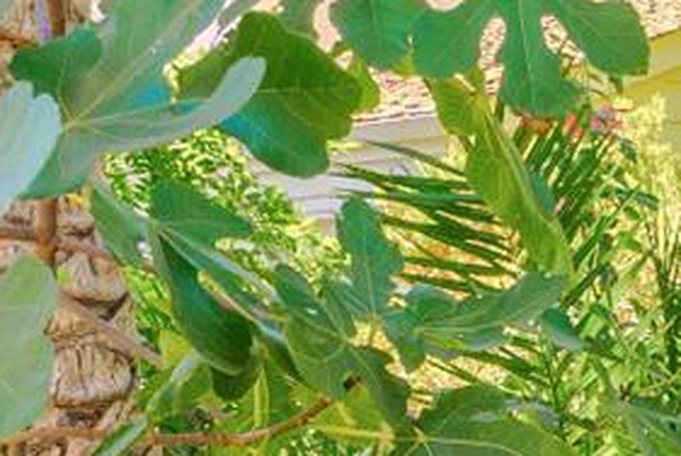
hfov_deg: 24.3
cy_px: 650
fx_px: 1515
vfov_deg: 15.9
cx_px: 671
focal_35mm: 80
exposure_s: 1/30
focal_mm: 10
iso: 100
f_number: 8
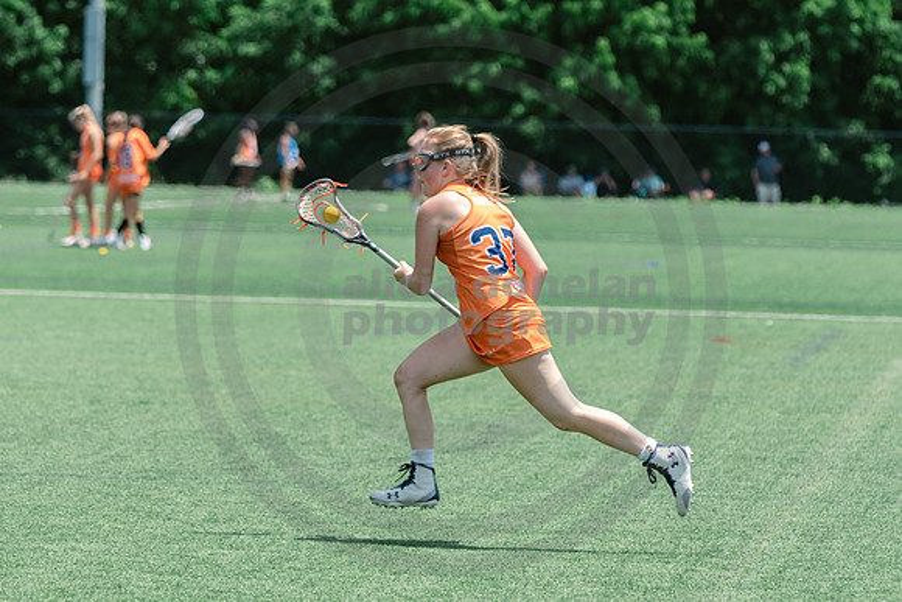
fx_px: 7449
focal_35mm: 297
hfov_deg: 6.9
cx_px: 573
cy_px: 319
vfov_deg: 4.6
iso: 400
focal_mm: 195
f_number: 5
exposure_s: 1/1600
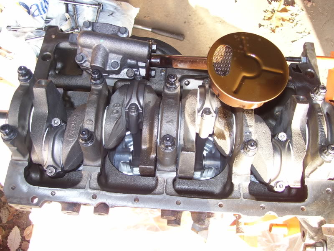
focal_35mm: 36
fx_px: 347
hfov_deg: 51.4
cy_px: 126
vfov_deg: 39.7
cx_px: 167
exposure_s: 1/60
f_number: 2.7
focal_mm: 6
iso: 80
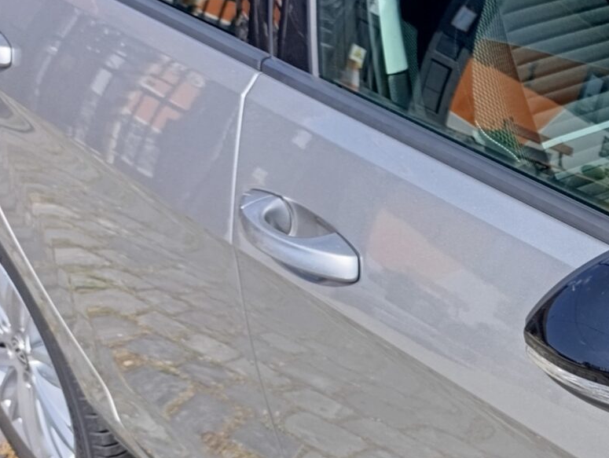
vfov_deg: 19.4
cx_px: 952
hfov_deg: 21.1
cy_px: 276
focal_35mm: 76
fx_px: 1339
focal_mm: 6.14
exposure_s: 1/481
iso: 50
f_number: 1.6
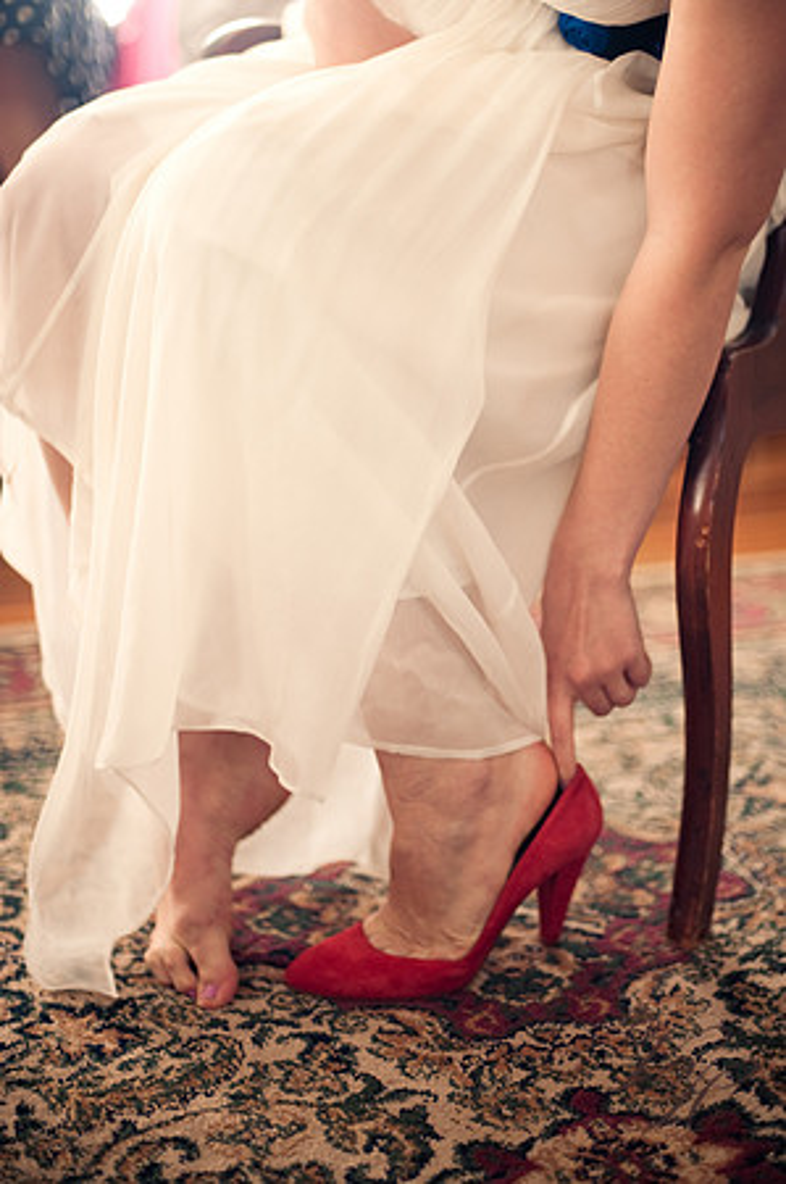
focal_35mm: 50
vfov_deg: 39.6
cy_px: 592
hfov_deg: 26.9
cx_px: 393
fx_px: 1641
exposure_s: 1/100
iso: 200
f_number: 1.4
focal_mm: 50
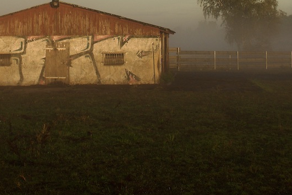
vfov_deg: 12.4
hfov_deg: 18.7
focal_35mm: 109
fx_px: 884
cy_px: -11
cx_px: 114
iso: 200
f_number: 7.1
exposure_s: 1/500
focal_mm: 32
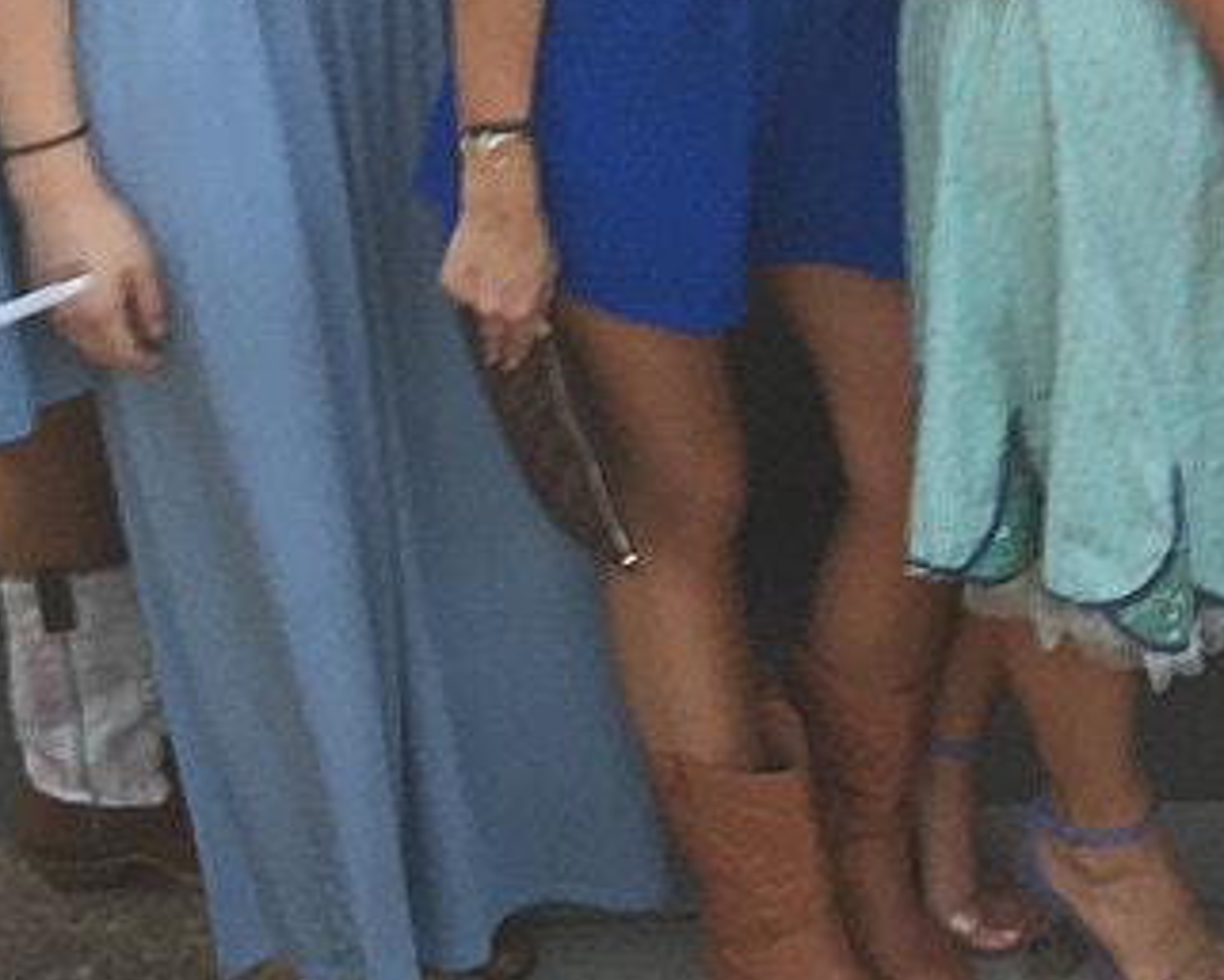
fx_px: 5109
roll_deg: -0.1
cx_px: 2212
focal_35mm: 141
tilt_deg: -20.0
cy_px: -484
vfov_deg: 10.6
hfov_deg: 12.5
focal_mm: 4.15
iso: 32
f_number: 2.2
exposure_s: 1/120
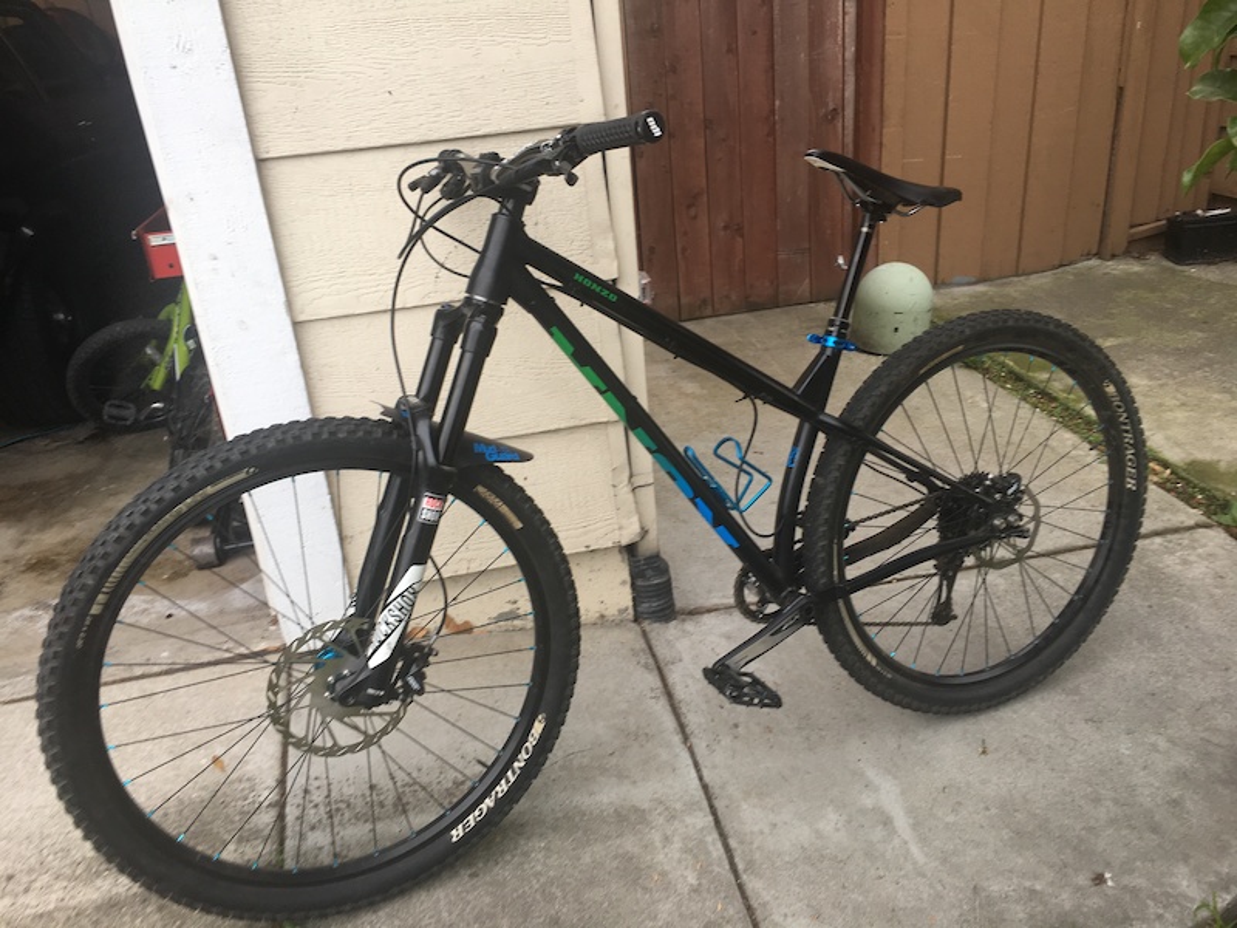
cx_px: 618
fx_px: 1036
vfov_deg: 48.2
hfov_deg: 61.7
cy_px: 464
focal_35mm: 29
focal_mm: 4.15
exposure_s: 1/60
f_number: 2.2
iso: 32
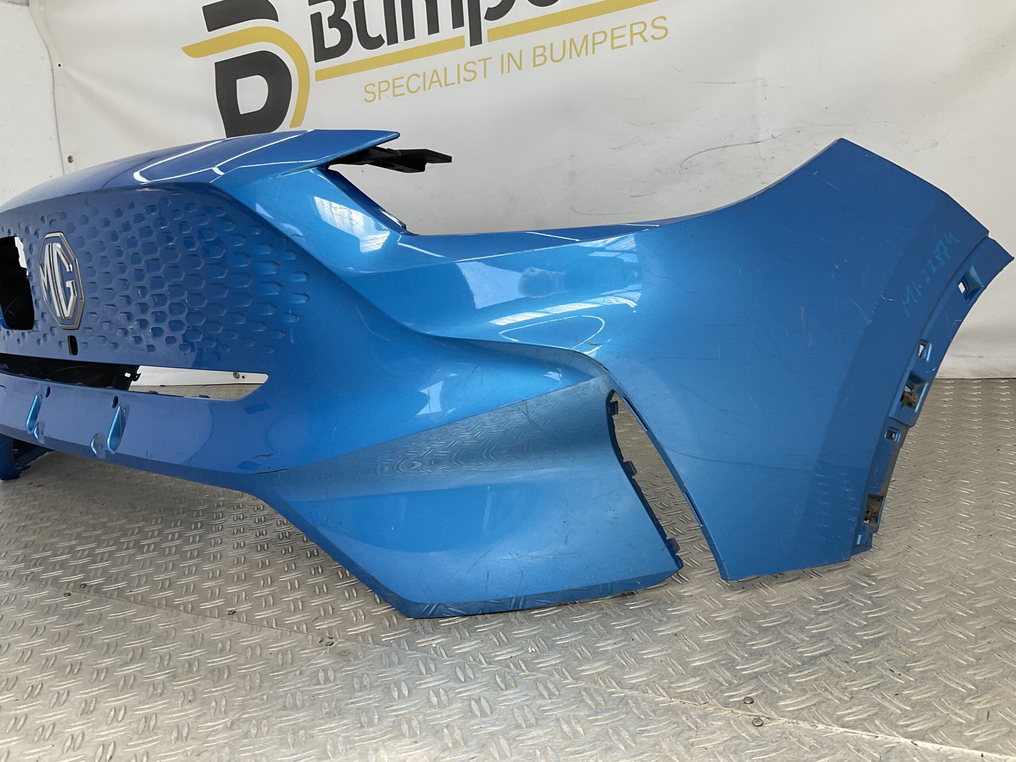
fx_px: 851
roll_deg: +5.3
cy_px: 381
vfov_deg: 48.2
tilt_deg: -13.7
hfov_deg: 61.7
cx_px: 508
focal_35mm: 29
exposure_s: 1/177
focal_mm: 3
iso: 16
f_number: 1.8
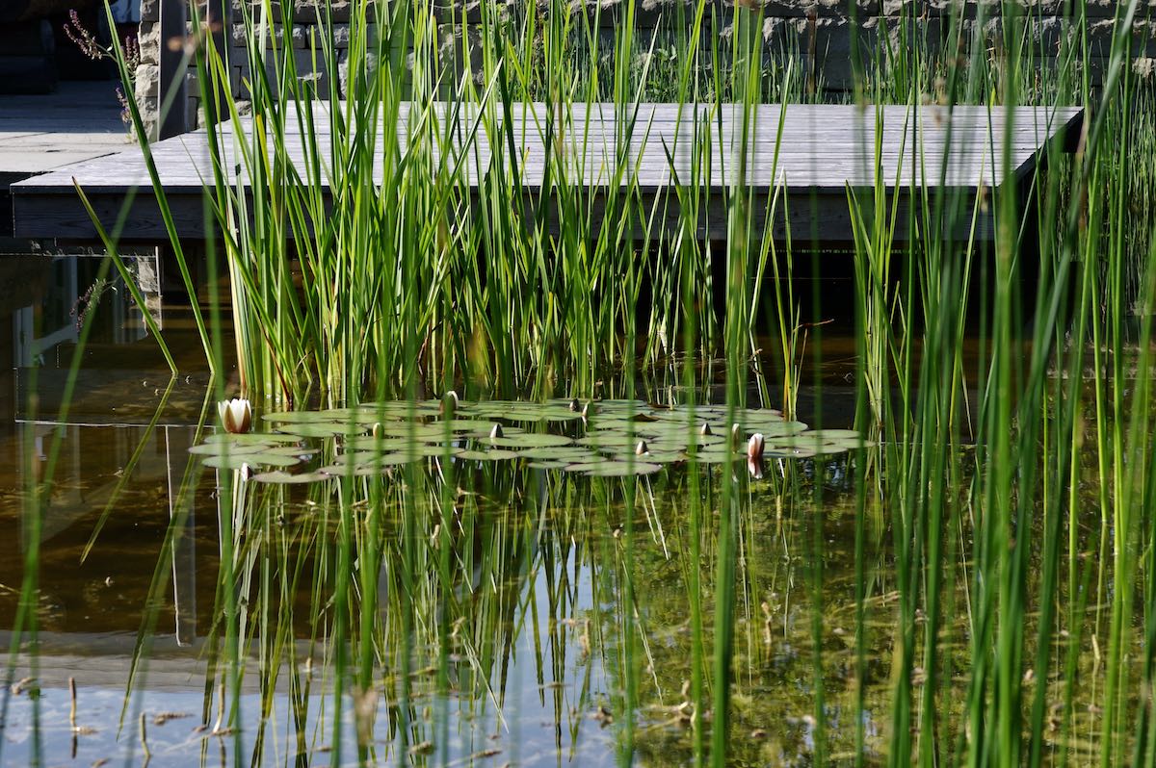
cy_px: 384
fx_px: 4813
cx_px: 578
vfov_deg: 9.1
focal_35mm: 150
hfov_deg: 13.7
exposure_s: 1/640
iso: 400
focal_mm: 100
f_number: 8
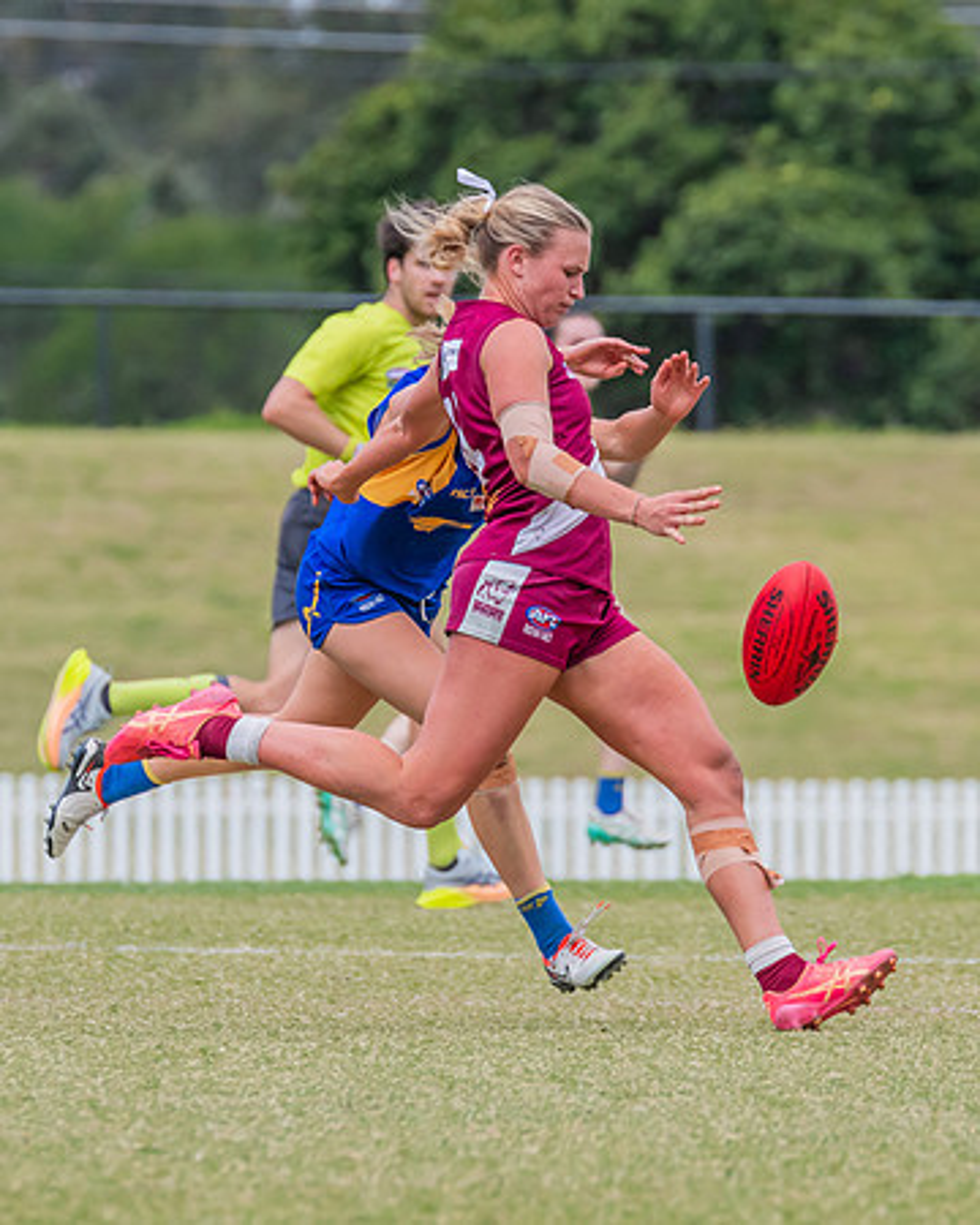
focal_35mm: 780
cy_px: 556
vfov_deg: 2.5
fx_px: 28273
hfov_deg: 2.0
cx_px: 588
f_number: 8
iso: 800
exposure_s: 1/1250
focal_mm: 420
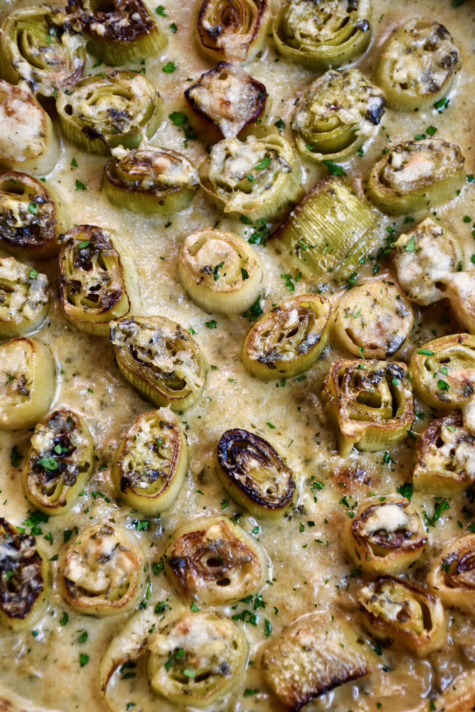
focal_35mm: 90
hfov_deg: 15.2
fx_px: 1781
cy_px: 356
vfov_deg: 22.6
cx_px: 238
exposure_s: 1/50
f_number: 5
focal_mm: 60
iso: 1000
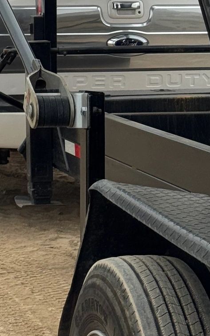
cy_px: -128
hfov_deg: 7.6
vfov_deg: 11.8
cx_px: -36
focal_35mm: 172
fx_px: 1575
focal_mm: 6.76
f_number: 1.78
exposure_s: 1/2415
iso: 64
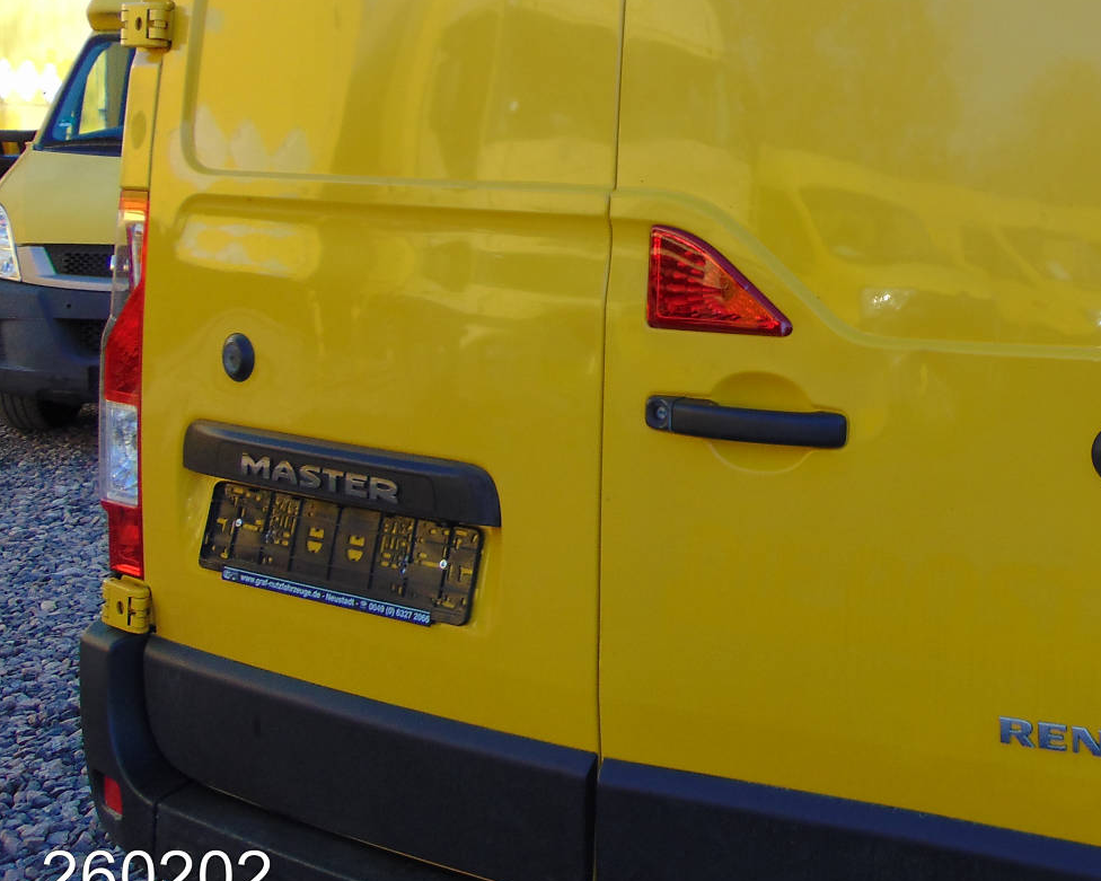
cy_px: 255
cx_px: 901
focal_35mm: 40
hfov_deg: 43.4
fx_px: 1304
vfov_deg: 36.7
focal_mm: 4.5
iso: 80
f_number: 3
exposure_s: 1/250
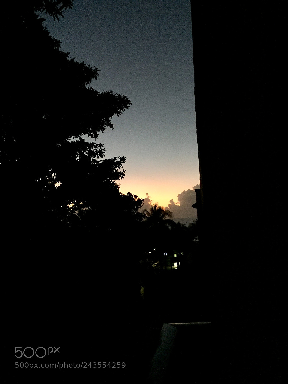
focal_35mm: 29
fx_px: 322
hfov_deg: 48.2
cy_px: 192
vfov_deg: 61.7
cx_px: 144
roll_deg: +3.3
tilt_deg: +4.5
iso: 250
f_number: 2.2
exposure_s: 1/24
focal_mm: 4.15
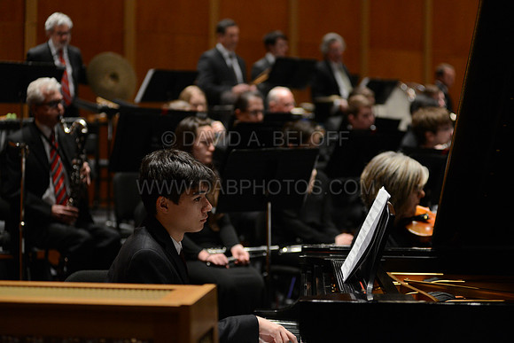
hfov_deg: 25.4
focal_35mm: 80
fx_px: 1142
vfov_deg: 17.1
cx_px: 257
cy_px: 172
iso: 3200
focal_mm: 80
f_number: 2.8
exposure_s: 1/250
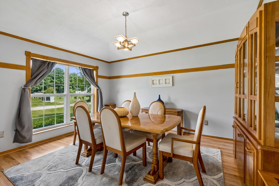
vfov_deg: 77.3
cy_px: 93
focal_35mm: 15
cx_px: 140
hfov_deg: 100.4
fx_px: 116
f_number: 8
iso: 200
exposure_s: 1/13
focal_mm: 15
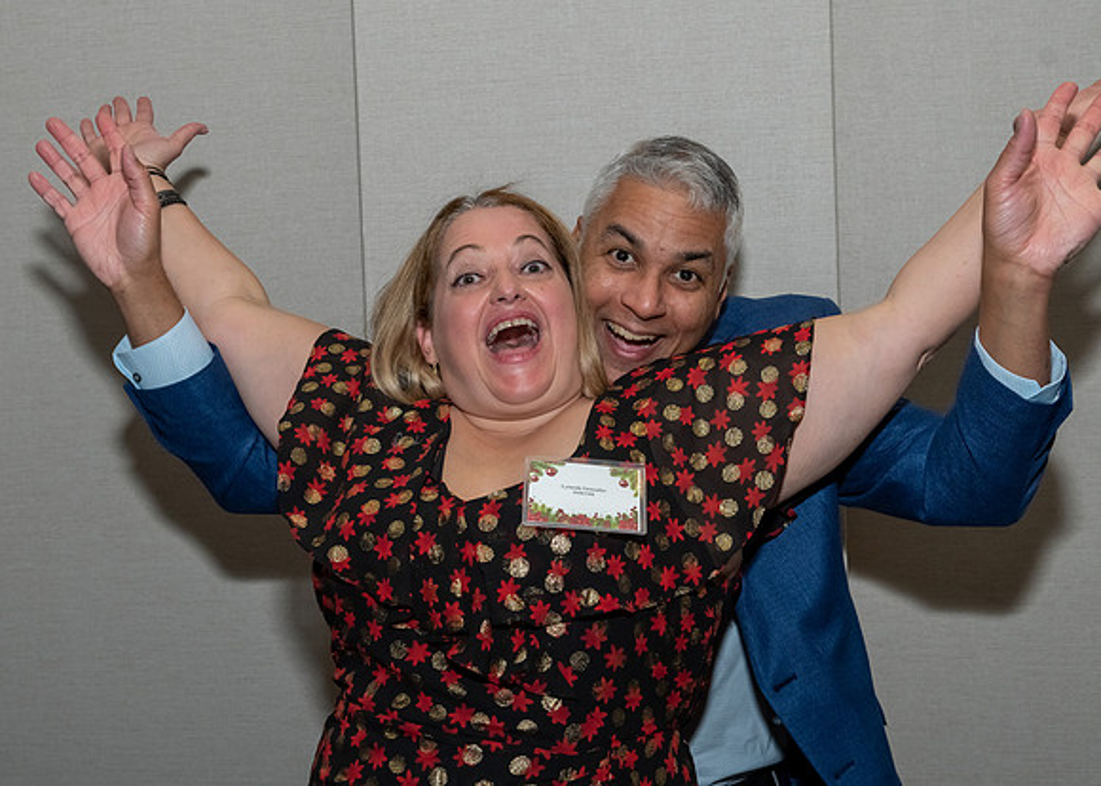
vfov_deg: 24.6
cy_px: 374
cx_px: 483
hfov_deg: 33.9
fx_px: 1803
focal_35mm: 58
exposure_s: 1/250
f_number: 7.1
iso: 500
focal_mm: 35
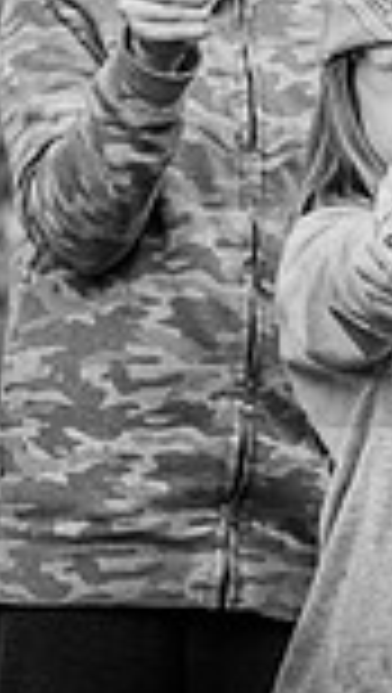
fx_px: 9062
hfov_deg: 2.5
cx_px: 1108
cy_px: -11
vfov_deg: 4.4
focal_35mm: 492
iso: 100
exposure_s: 1/320
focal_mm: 125
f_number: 2.8
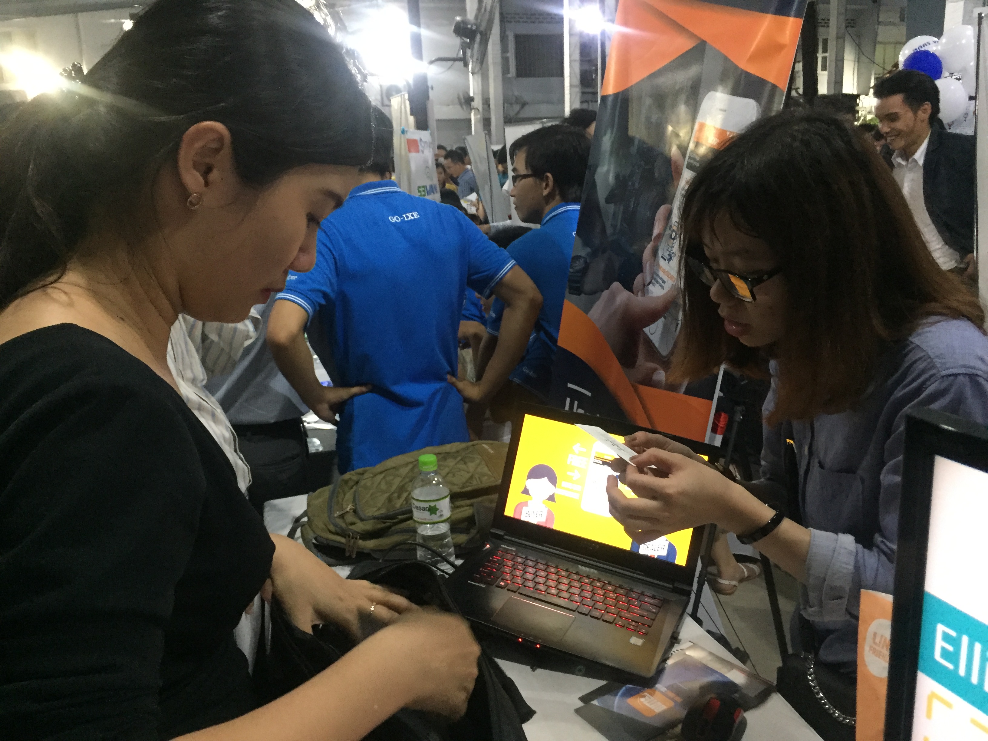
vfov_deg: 48.2
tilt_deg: -12.7
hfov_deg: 61.7
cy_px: 370
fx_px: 828
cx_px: 494
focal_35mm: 29
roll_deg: +2.8
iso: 320
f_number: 2.2
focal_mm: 4.15
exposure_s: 1/25
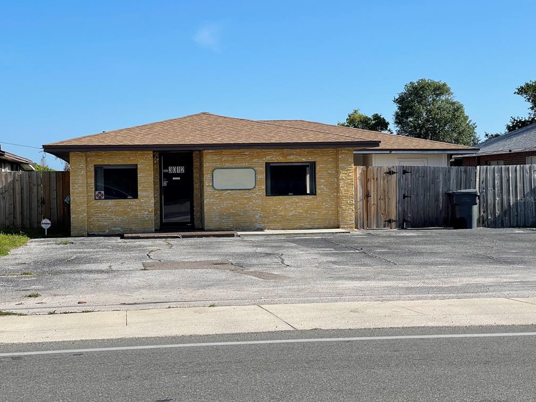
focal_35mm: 65
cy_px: 199
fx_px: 1006
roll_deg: +1.0
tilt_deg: -2.0
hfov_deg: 29.8
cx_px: 268
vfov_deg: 22.6
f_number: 2.2
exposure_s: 1/1263
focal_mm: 7.5
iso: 20
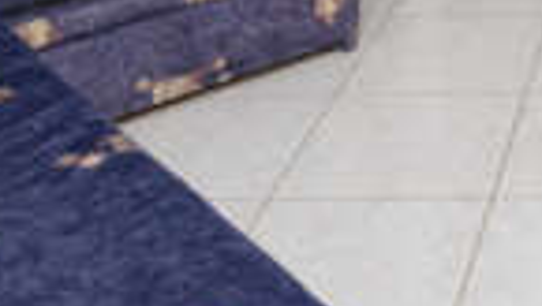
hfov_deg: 22.9
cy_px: -491
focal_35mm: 83
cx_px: 692
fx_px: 1194
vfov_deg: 11.4
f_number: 8
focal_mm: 10
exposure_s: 1/160
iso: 160
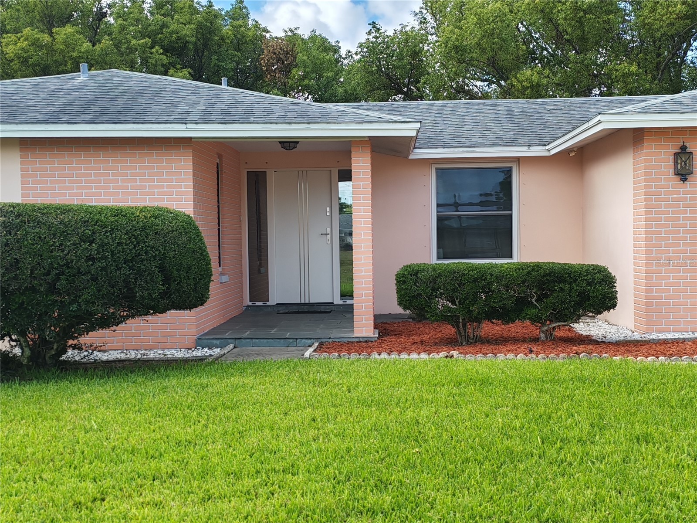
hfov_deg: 36.2
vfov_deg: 27.5
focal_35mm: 53
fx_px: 1067
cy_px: 262
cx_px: 348
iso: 50
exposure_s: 1/450
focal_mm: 6.12
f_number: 1.9
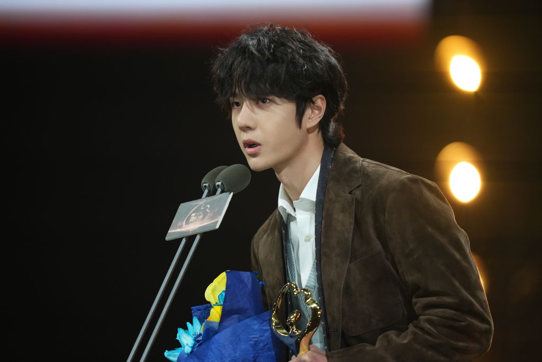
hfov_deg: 5.2
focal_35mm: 400
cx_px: 271
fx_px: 6023
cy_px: 181
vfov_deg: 3.4
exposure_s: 1/320
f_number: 2.8
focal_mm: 400
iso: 3200
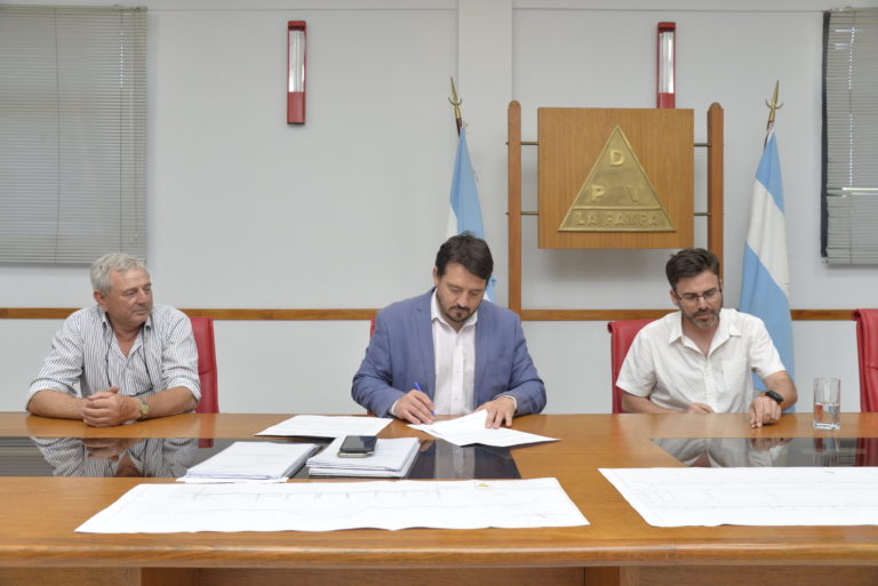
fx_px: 732
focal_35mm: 30
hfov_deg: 61.9
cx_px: 439
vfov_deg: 43.7
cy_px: 293
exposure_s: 1/200
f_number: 5.6
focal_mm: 30
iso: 2000
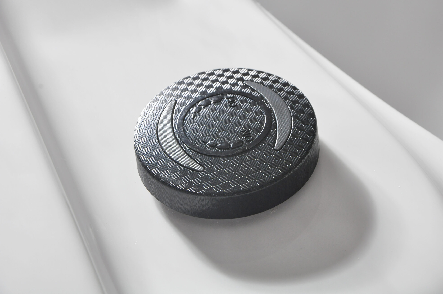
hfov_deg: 15.2
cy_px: 147
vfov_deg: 10.1
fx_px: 1659
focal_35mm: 135
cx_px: 222
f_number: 13
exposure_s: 1/125
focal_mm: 90
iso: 800
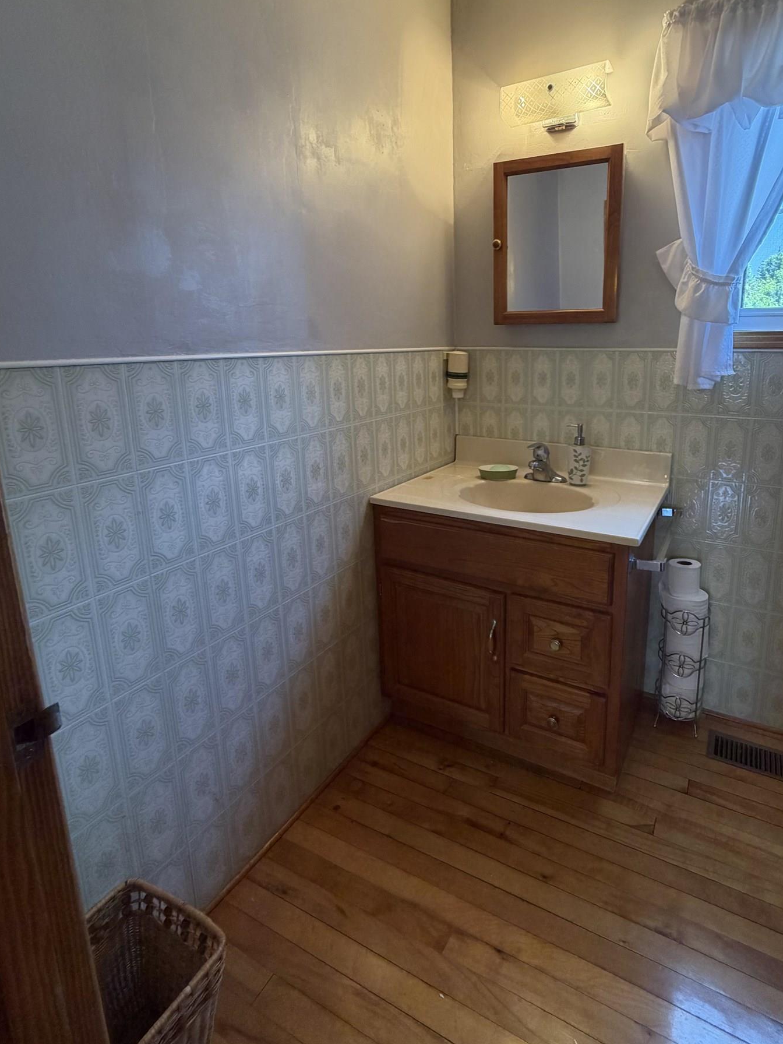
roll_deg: +0.0
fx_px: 543
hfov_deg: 70.8
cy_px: 451
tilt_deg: -10.6
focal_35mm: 18
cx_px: 472
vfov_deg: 87.2
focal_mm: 2.22
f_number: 2.2
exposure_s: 1/60
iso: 200
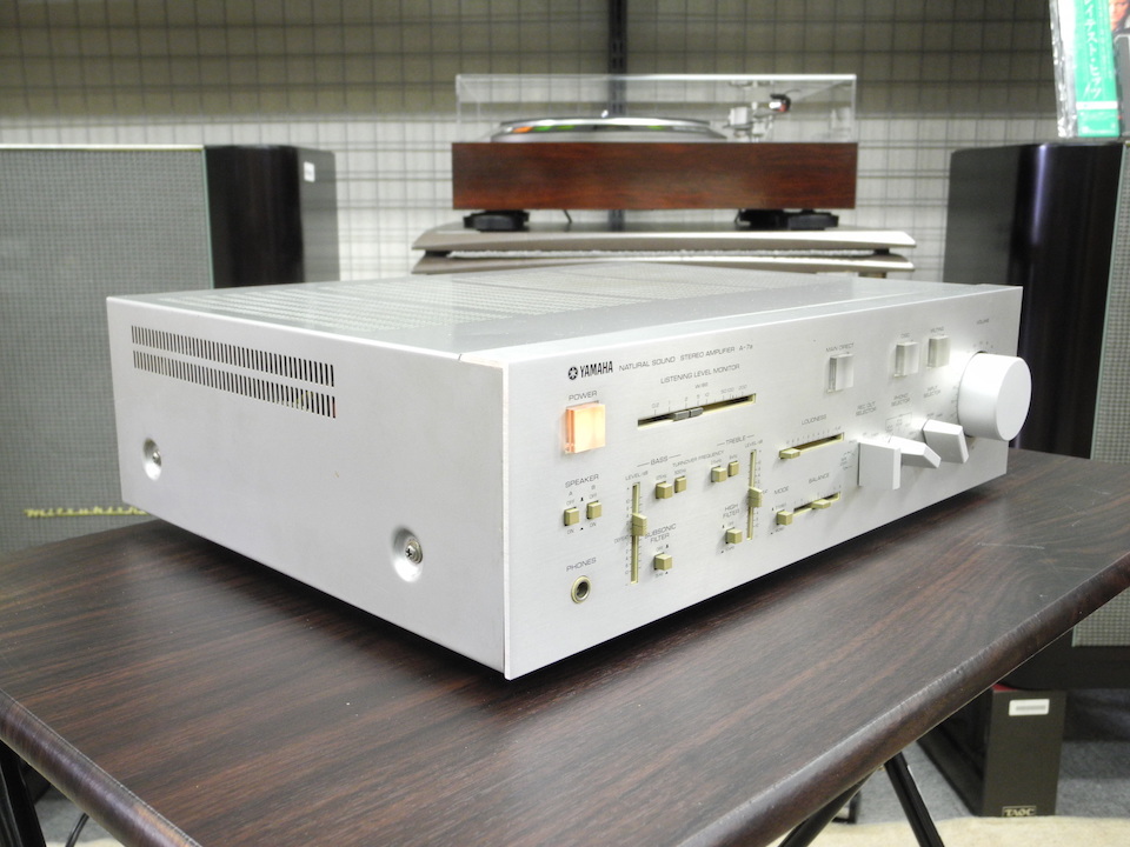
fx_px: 1143
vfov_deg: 40.7
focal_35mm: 35
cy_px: 424
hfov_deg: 52.6
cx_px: 565
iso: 400
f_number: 3.2
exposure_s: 1/18.6
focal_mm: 7.4
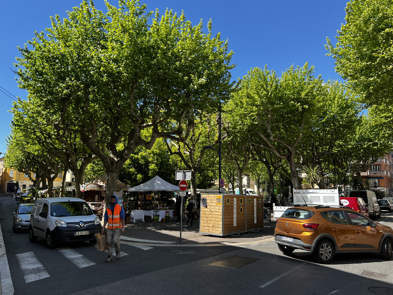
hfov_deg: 65.3
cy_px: 146
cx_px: 200
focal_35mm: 27
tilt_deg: +8.9
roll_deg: +0.1
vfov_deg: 51.4
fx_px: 307
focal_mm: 5.7
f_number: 1.5
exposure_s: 1/1224
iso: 50
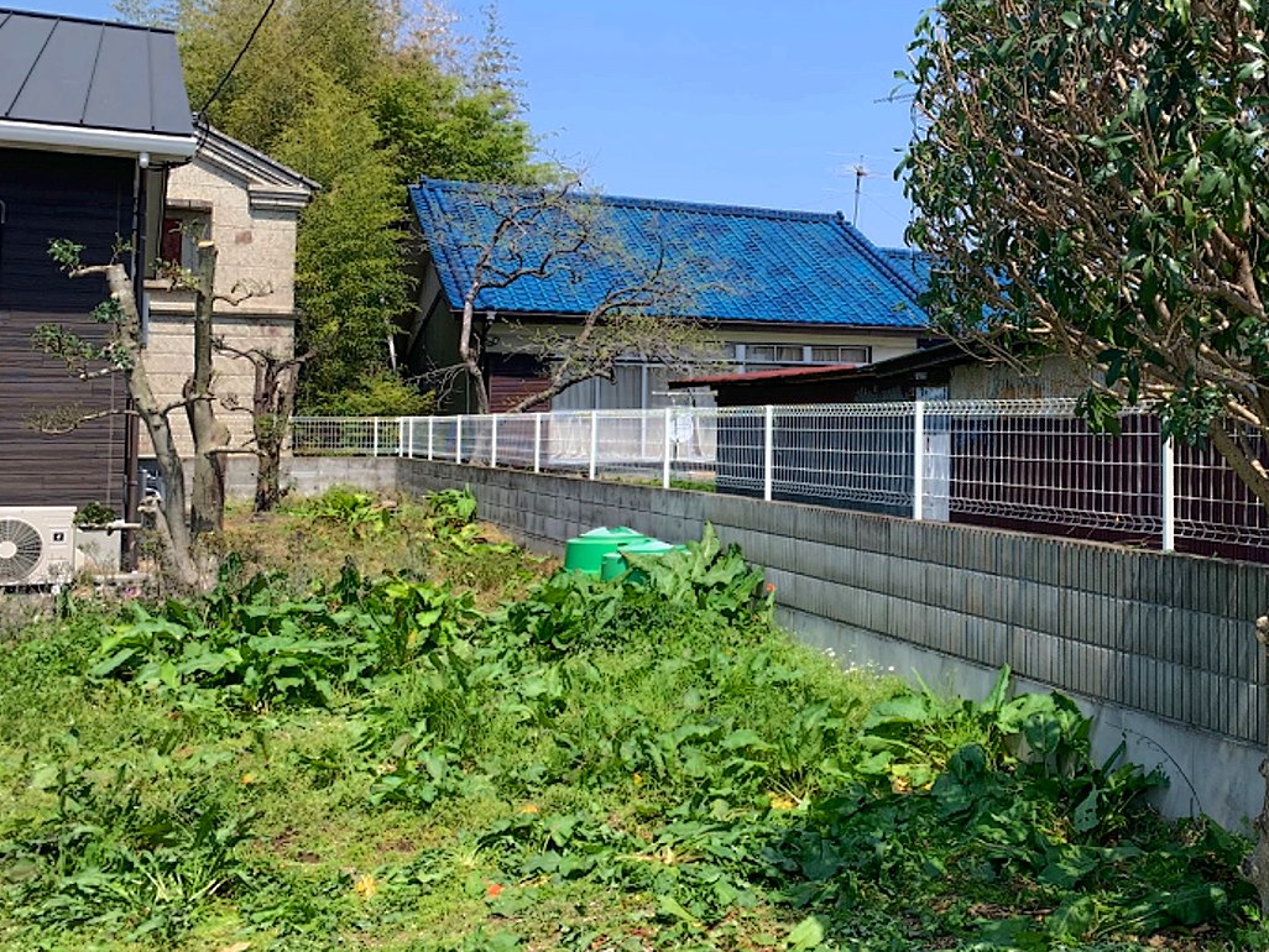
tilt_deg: +3.2
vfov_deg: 37.6
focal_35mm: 38
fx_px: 1393
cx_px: 918
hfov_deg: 47.5
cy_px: 370
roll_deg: -0.4
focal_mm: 4.25
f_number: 1.8
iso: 25
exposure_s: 1/1585
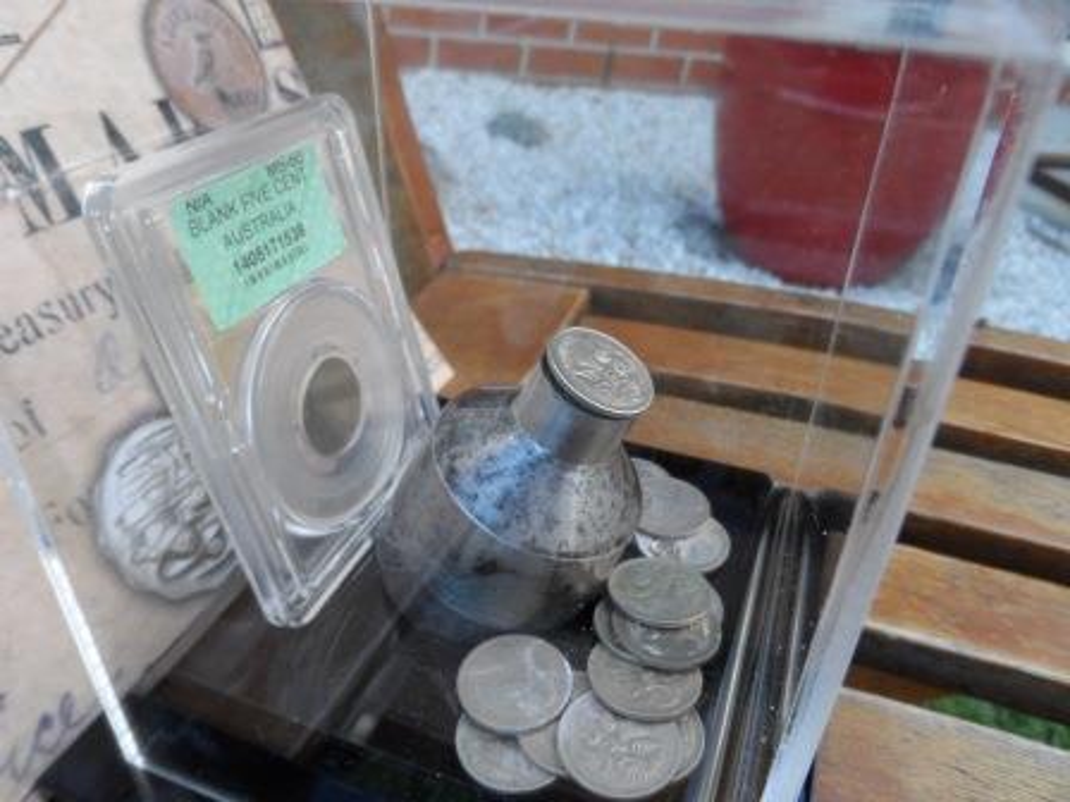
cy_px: 401
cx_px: 535
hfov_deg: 71.6
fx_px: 742
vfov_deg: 56.8
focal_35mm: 24
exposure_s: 1/90
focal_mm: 4
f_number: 3.2
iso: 80
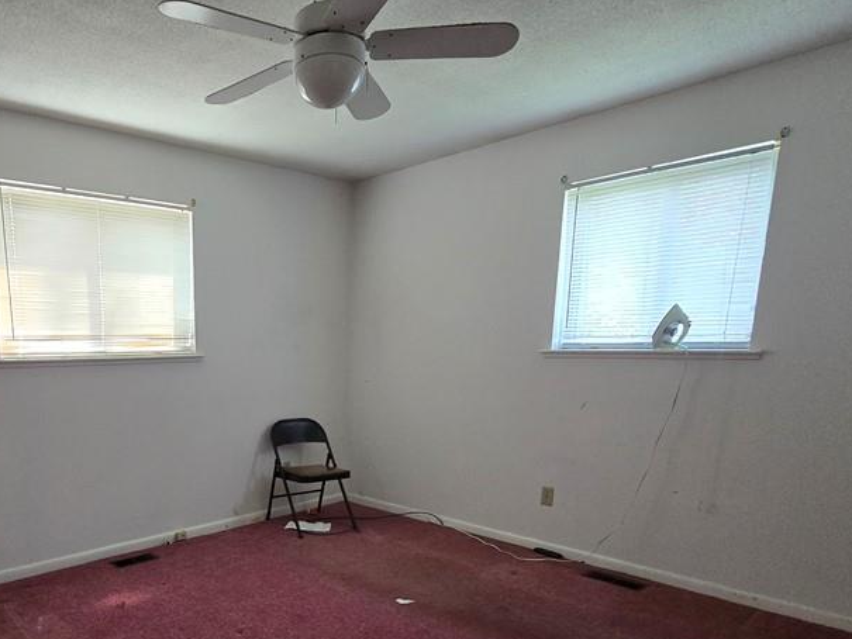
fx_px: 542
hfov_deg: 72.9
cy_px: 469
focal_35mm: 22
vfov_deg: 58.4
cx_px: 252
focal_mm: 2.2
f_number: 2.2
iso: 400
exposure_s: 1/60
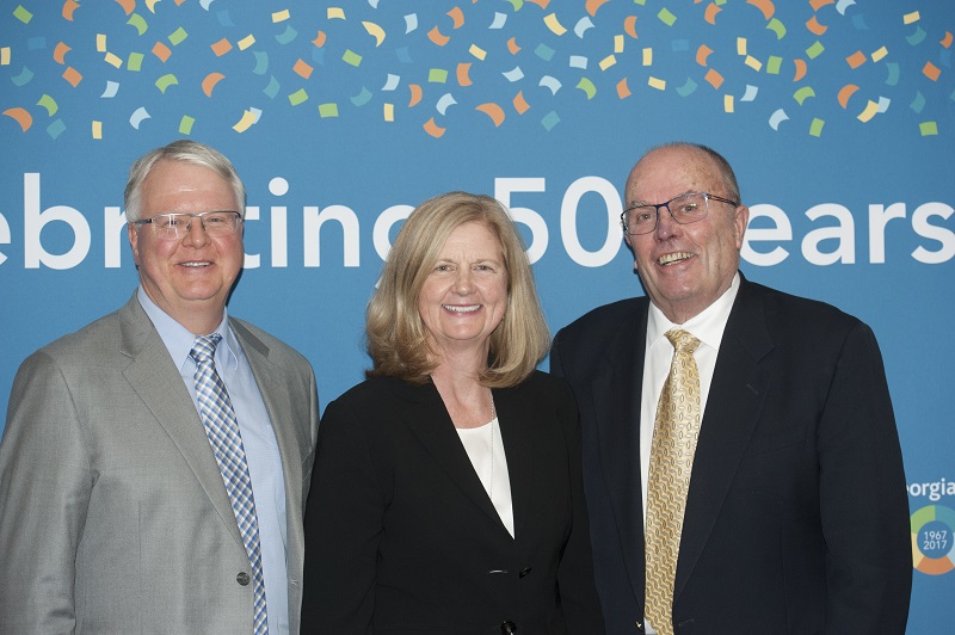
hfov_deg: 28.9
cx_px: 478
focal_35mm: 70
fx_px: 1855
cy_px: 318
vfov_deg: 19.4
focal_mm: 70
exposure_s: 1/80
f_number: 4
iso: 800
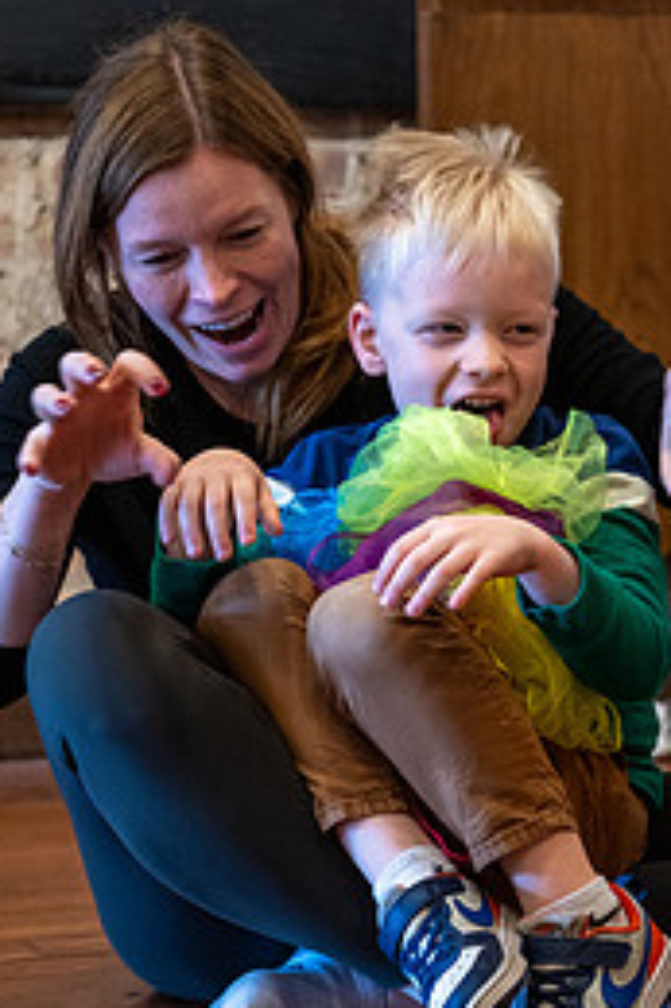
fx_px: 3247
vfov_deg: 17.6
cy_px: 729
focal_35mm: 116
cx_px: 491
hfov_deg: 11.8
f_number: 4
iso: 3200
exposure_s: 1/125
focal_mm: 67
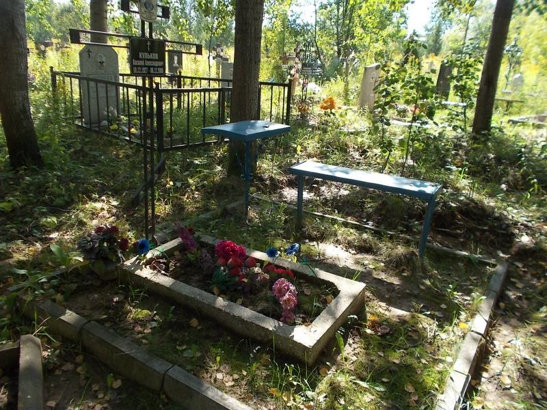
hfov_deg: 67.3
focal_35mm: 26
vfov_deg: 53.1
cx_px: 274
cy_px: 205
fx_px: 411
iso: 80
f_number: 3.2
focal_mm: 4.6
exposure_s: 1/160
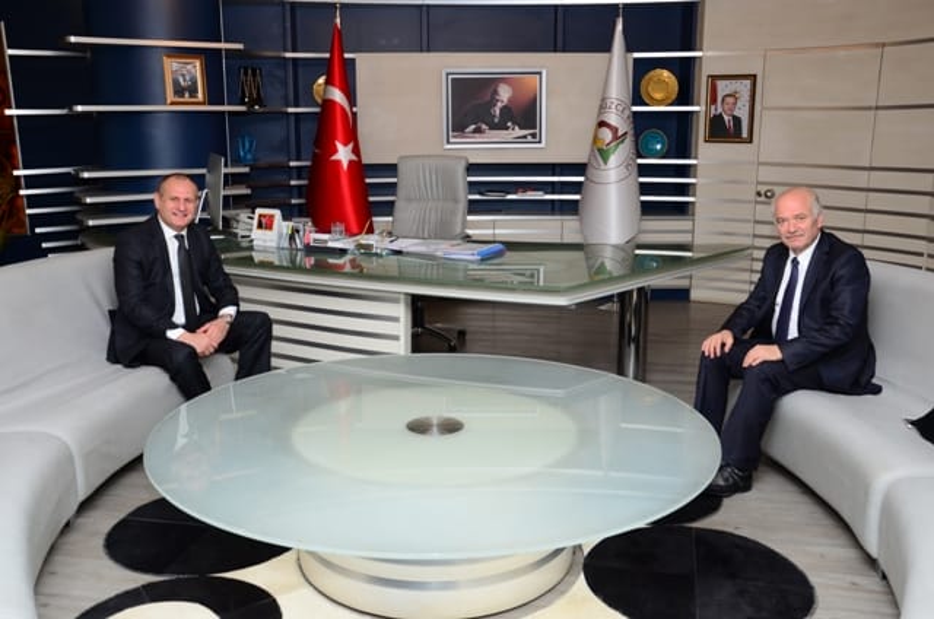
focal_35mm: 36
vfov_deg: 36.7
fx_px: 932
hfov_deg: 53.2
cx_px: 467
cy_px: 310
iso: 400
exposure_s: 1/60
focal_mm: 24
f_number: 5.6
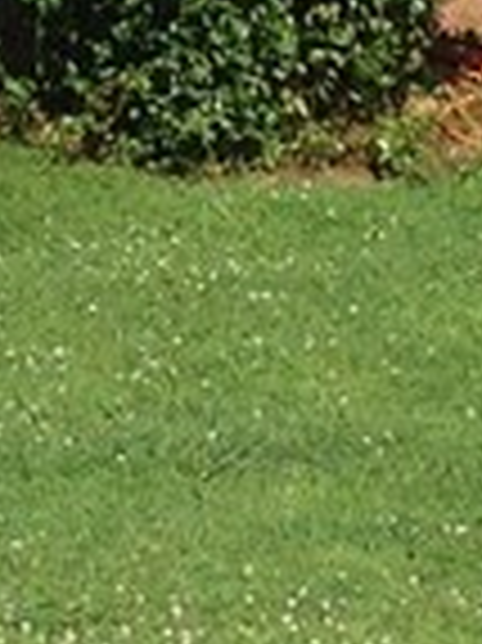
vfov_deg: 8.3
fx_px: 4388
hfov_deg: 6.3
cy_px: -72
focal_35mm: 236
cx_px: -77
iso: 25
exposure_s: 1/1259
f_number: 2.4
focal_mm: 3.3
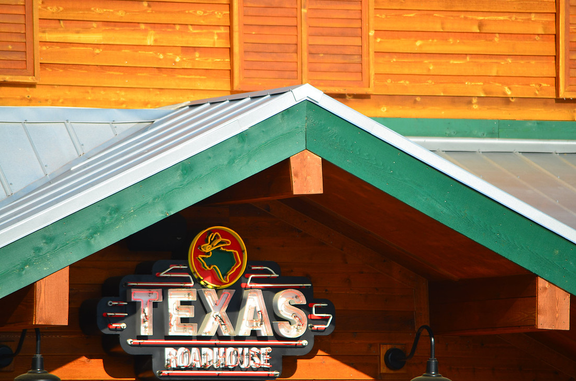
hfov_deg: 4.6
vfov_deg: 3.0
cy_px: 190
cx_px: 288
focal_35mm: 450
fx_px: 7186
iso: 100
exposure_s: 1/320
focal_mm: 300
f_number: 5.6
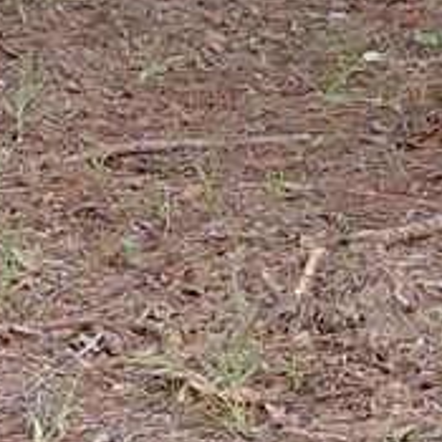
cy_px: -455
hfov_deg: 7.9
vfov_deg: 8.2
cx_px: -684
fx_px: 2918
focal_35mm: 202
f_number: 1.8
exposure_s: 1/120
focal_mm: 4.69
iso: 64
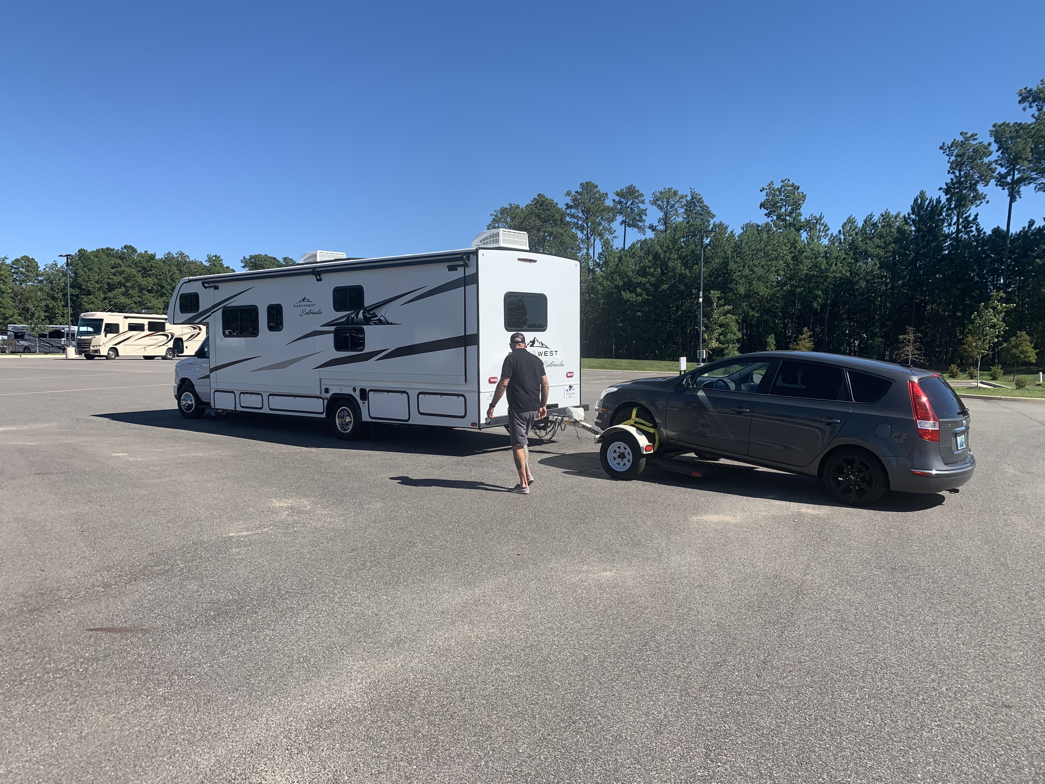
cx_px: 522
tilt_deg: -3.2
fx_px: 785
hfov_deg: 67.3
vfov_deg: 53.1
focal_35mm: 26
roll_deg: +0.0
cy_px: 392
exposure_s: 1/1992
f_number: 1.8
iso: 25
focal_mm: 4.25
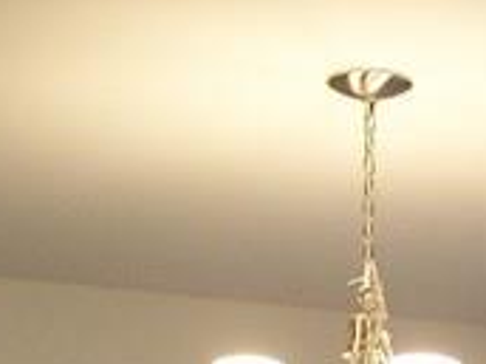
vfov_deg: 7.1
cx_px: 551
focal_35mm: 191
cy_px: 985
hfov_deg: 10.2
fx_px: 2682
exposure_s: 1/40
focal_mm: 5.7
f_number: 2.9
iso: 80
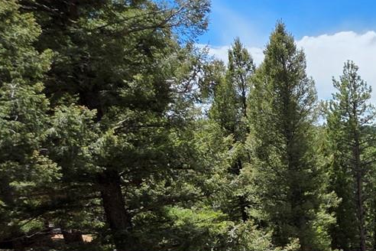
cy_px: 201
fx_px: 460
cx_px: 520
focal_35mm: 44
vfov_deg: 29.8
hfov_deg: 31.2
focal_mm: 2.2
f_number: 1.9
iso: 40
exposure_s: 1/2175
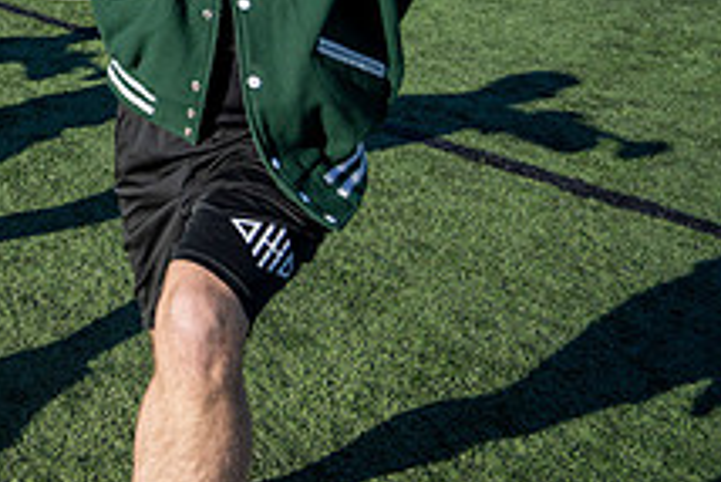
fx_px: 762
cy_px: -140
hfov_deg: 37.2
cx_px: -162
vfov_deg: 28.8
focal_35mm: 38
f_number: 4
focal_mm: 14
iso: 160
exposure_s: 1/2000
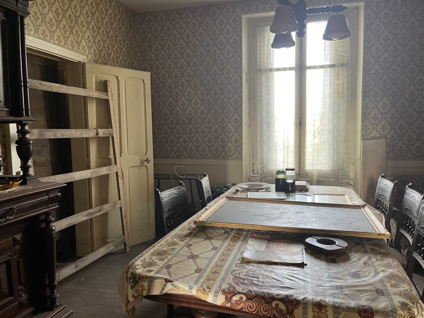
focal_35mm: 26
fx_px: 318
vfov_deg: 53.1
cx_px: 212
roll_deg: +1.8
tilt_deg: -5.0
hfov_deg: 67.3
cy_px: 159
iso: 125
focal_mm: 5.1
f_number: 1.6
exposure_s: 1/66
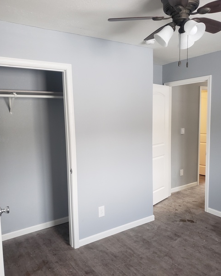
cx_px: 108
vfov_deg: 62.2
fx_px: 229
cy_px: 143
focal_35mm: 28
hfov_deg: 51.6
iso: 320
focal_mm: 4.3
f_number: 1.5
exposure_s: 1/60
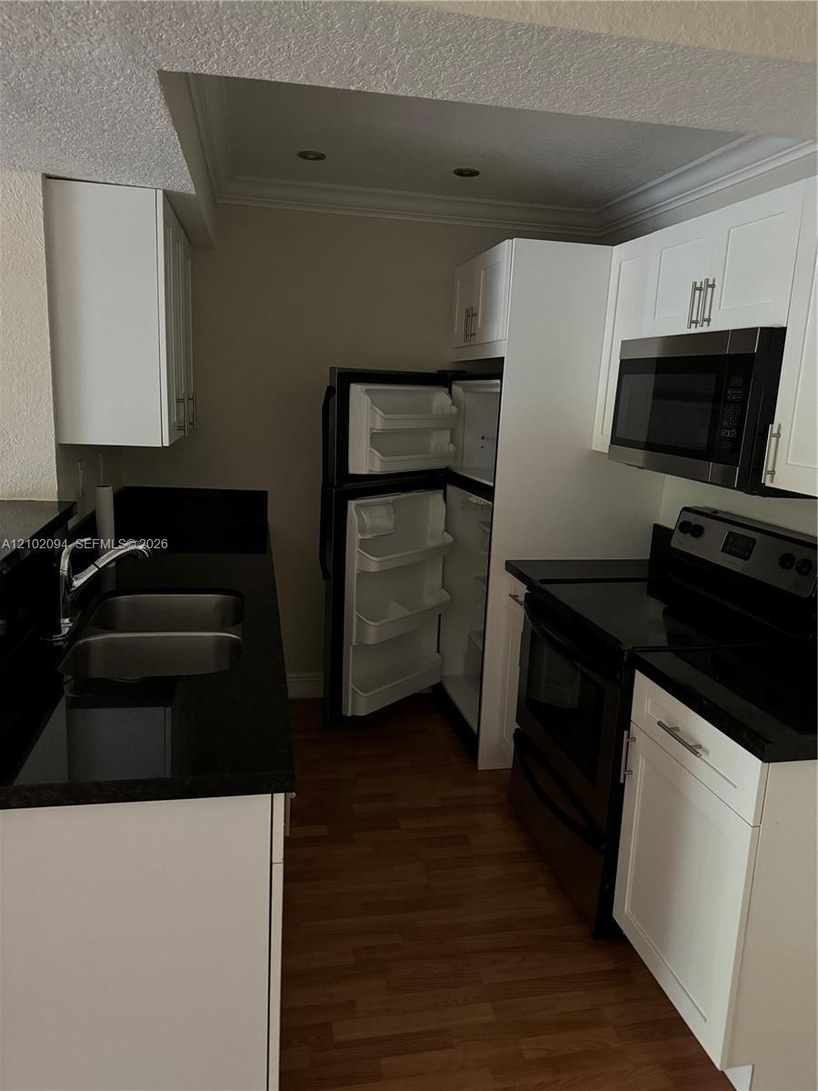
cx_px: 409
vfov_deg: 71.6
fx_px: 756
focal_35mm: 24
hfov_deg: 56.8
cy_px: 546
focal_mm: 6.86
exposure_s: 1/30
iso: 1250
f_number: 1.78
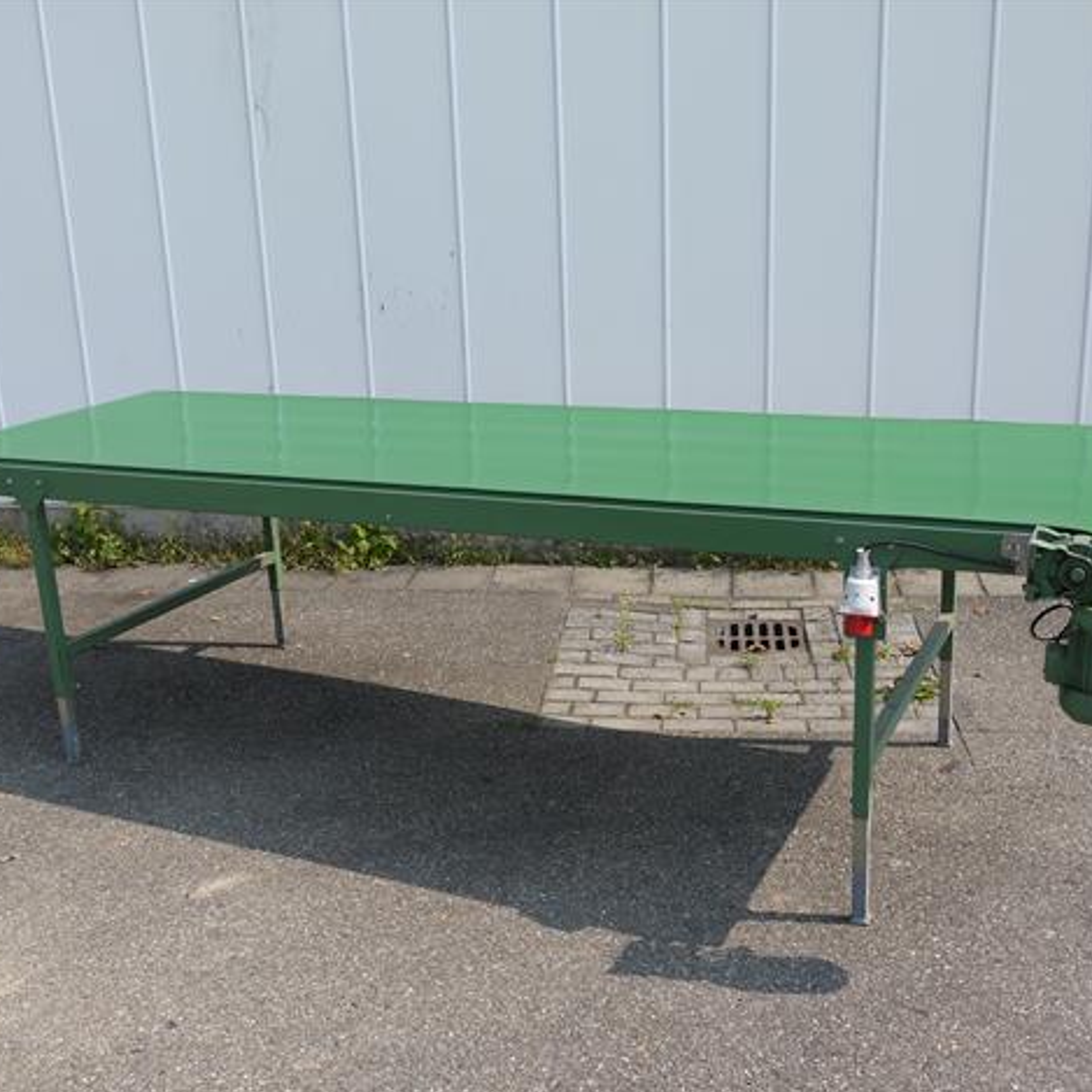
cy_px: 552
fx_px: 1463
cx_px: 561
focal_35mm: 41
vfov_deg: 40.9
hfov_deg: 40.9
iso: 100
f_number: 7.1
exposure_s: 1/320
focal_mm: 17
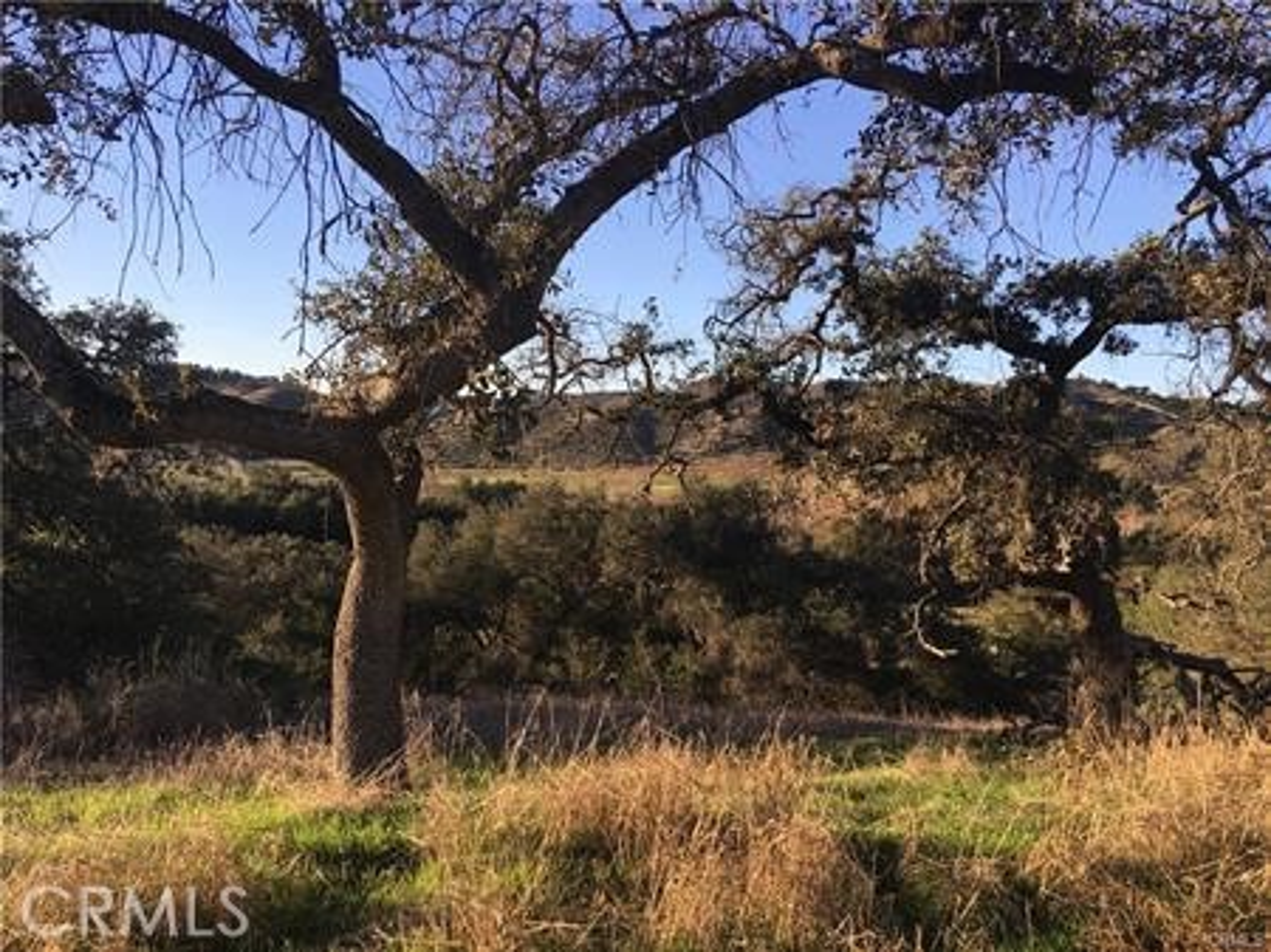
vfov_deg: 48.2
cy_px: 476
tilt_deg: +0.1
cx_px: 636
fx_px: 1064
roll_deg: -2.2
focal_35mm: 29
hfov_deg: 61.7
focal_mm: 4.15
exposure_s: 1/527
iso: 25
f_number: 2.2
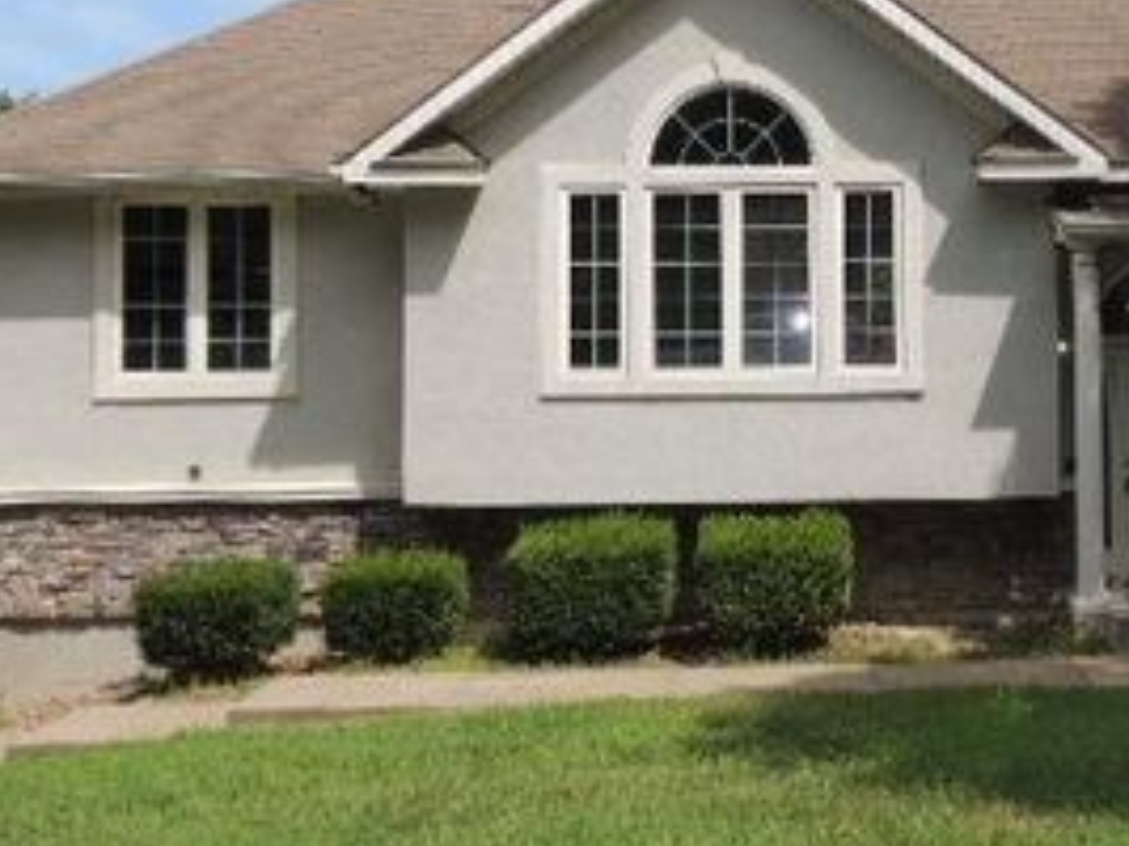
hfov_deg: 41.0
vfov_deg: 31.8
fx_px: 1467
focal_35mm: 45
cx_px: 837
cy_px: 269
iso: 100
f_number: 3
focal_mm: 4.3
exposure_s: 1/1250
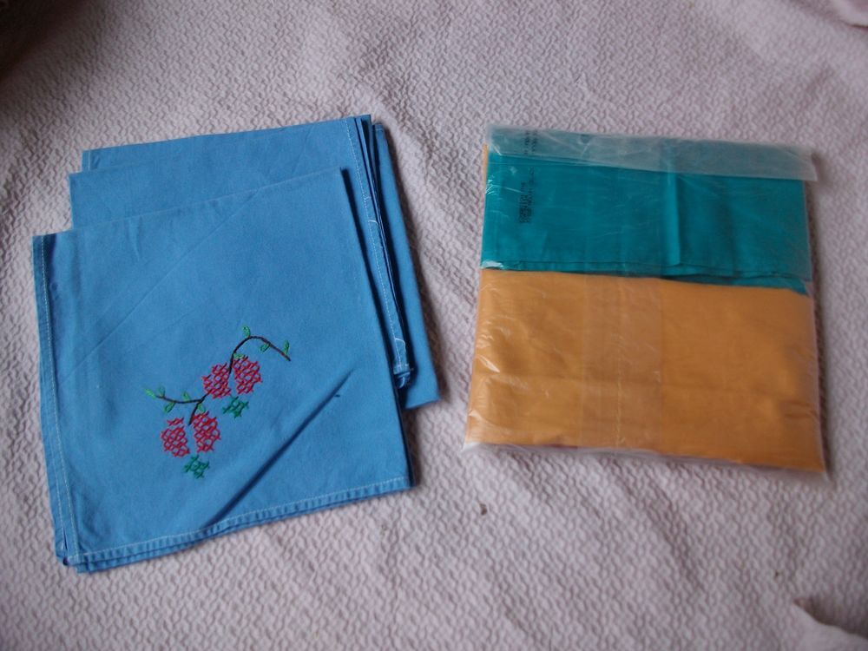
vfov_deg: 44.2
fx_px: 802
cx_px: 434
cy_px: 326
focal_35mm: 32
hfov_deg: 56.8
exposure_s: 1/64.1
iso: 80
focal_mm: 5.7
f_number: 2.9
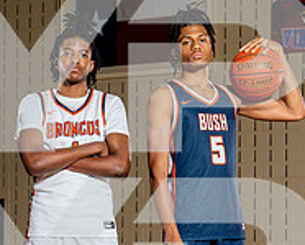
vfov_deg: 13.6
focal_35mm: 111
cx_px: 102
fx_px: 1003
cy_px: 266
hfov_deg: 17.3
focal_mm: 38
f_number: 6.3
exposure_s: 1/250
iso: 400
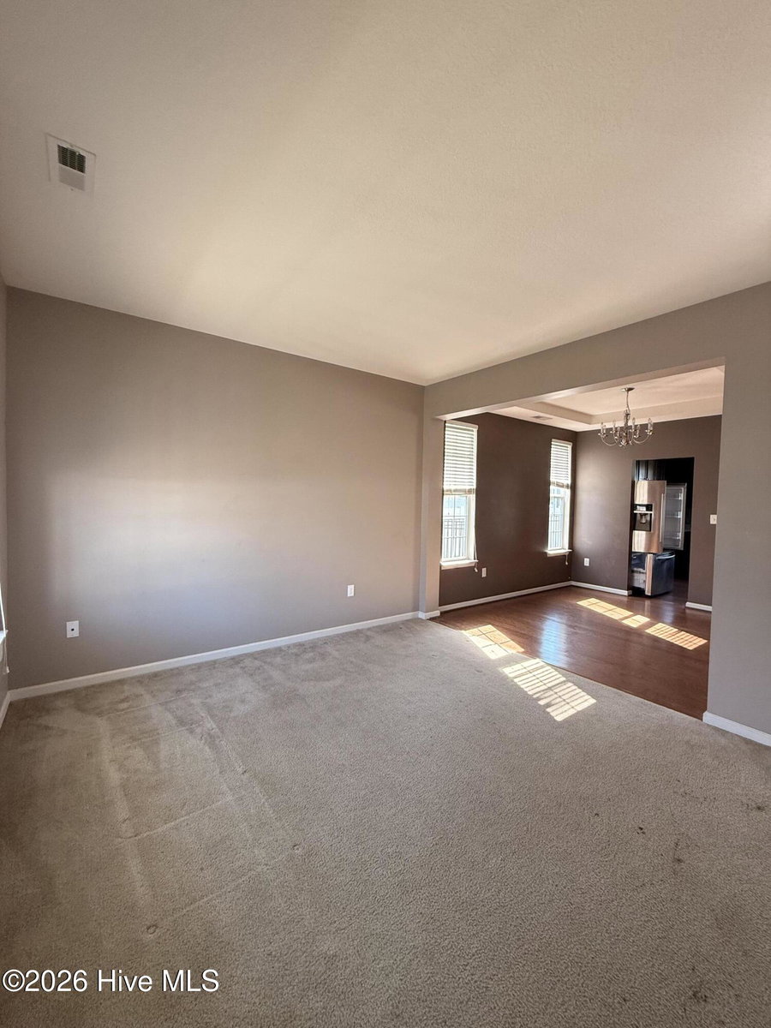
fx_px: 416
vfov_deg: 102.1
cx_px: 386
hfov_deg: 85.7
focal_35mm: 14
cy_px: 514
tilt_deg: -1.2
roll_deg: -1.1
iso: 200
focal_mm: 2.22
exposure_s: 1/99
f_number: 2.2
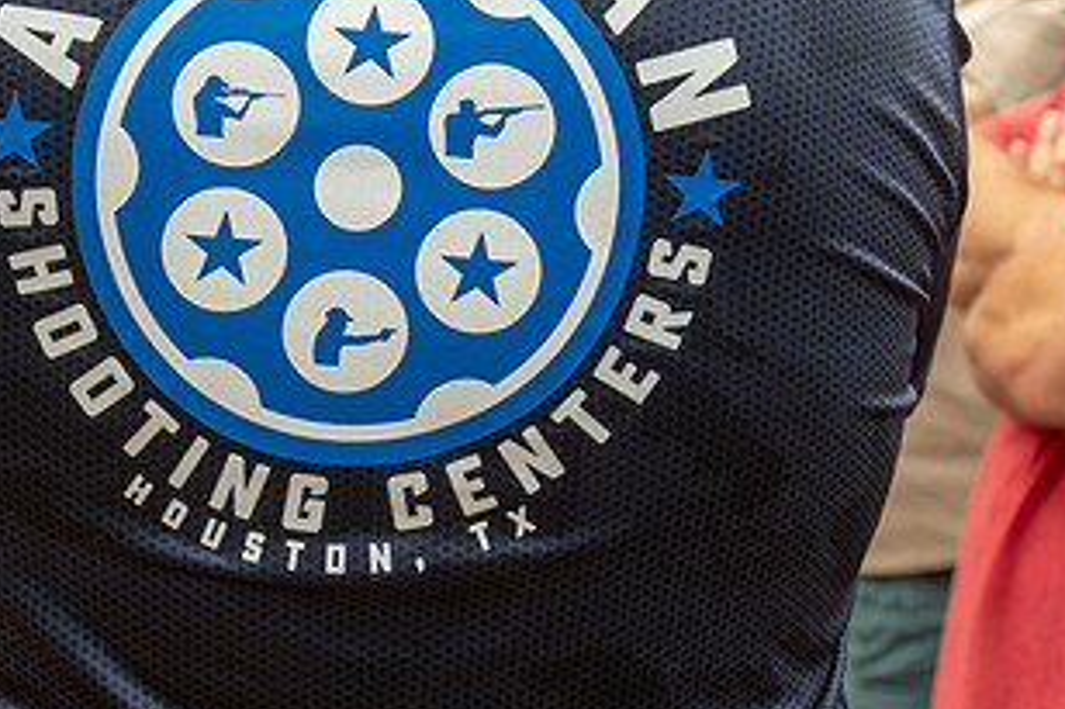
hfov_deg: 30.3
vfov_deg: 20.5
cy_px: 235
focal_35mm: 66
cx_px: 335
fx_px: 1951
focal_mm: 35
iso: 800
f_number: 5
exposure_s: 1/100
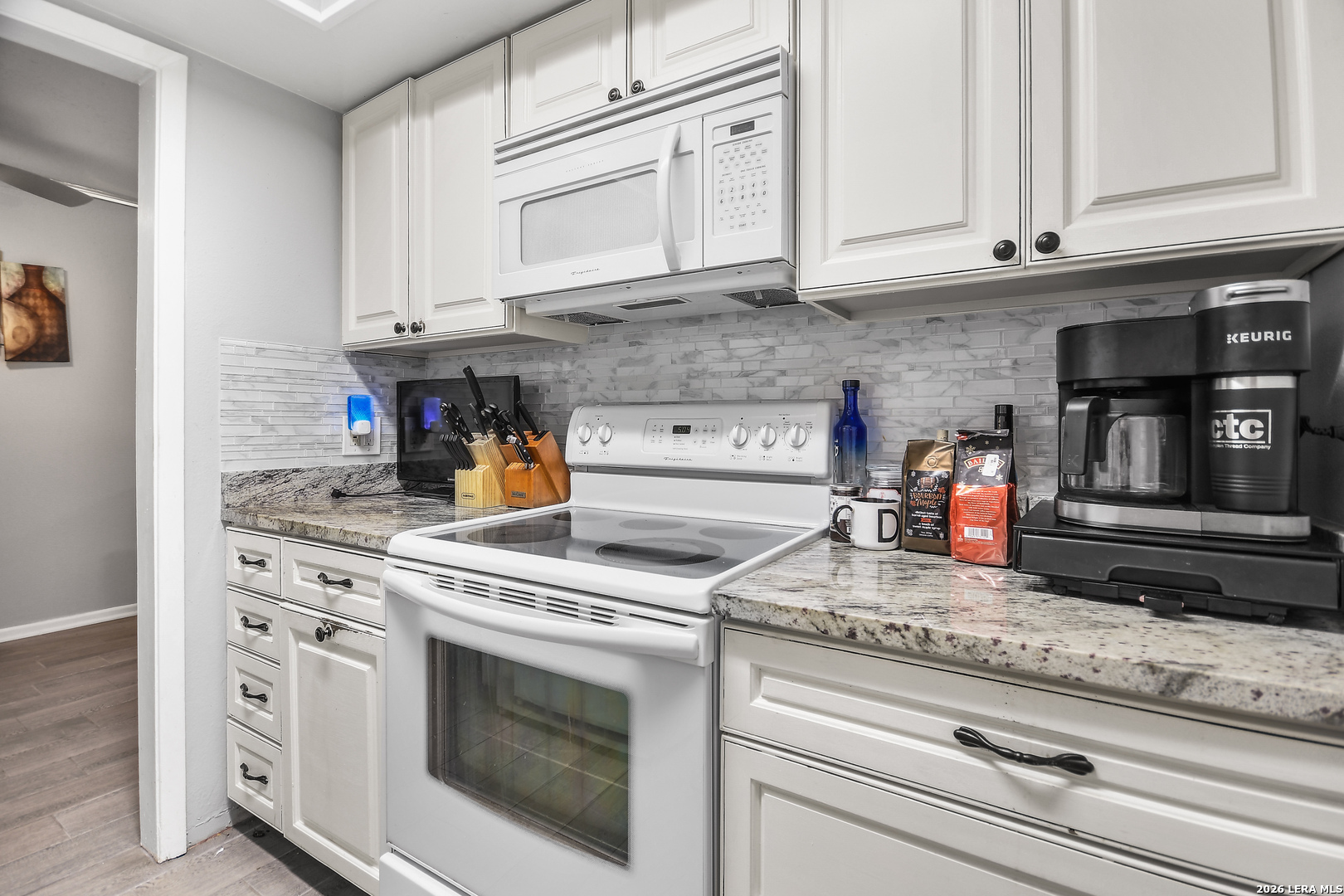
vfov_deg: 77.3
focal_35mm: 15
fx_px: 560
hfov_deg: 100.4
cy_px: 448
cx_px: 672
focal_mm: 10
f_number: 5
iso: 125
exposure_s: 1/8
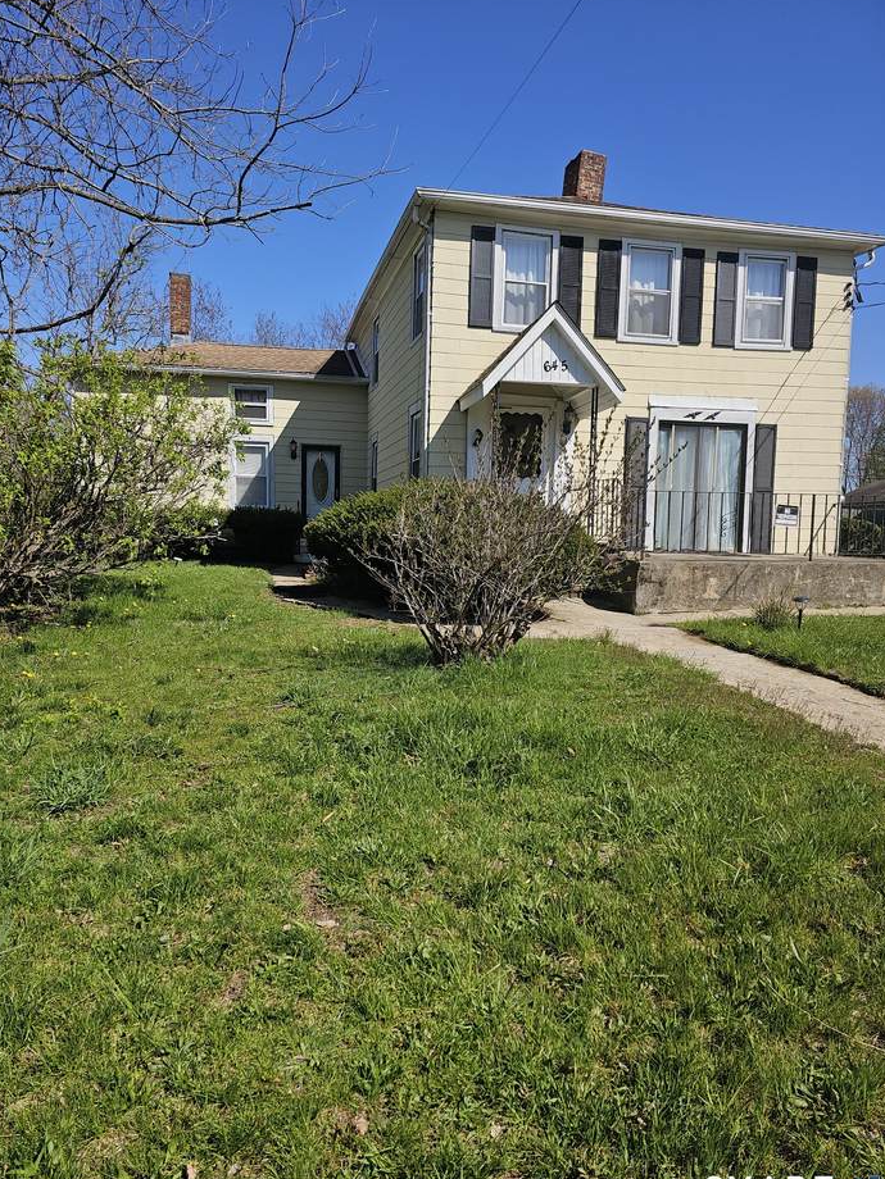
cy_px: 596
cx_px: 430
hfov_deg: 56.8
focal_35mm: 24
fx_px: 818
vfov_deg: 71.6
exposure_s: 1/937
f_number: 1.7
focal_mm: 6.3
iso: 10
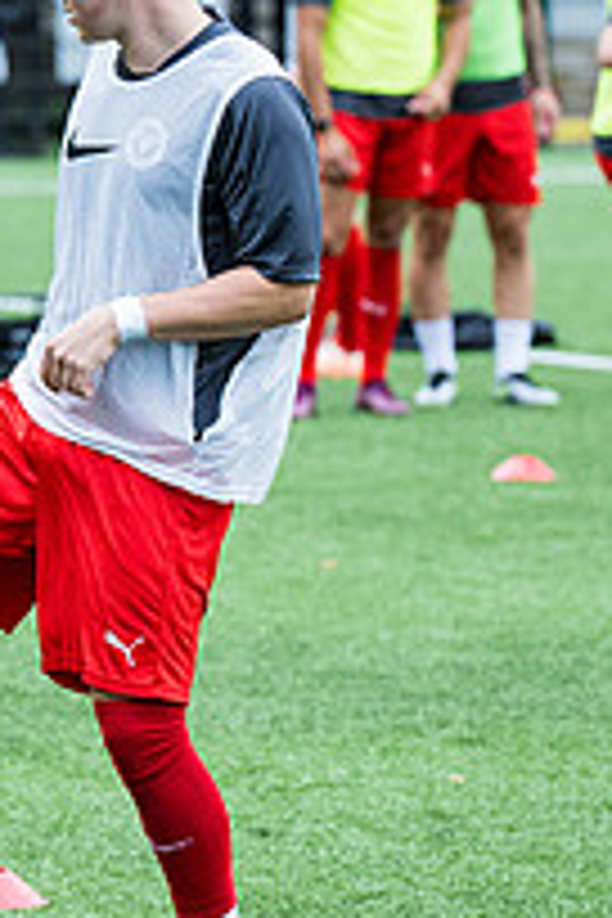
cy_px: 504
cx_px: 92
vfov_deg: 6.2
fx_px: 8516
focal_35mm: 334
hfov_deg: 4.1
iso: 1000
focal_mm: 101
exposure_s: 1/1600
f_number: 2.8
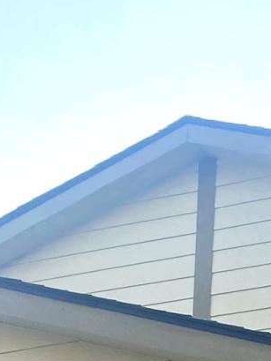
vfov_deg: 12.5
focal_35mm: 127
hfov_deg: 11.0
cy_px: 836
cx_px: 467
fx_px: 1325
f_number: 1.8
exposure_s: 1/1377
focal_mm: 4.25
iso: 32
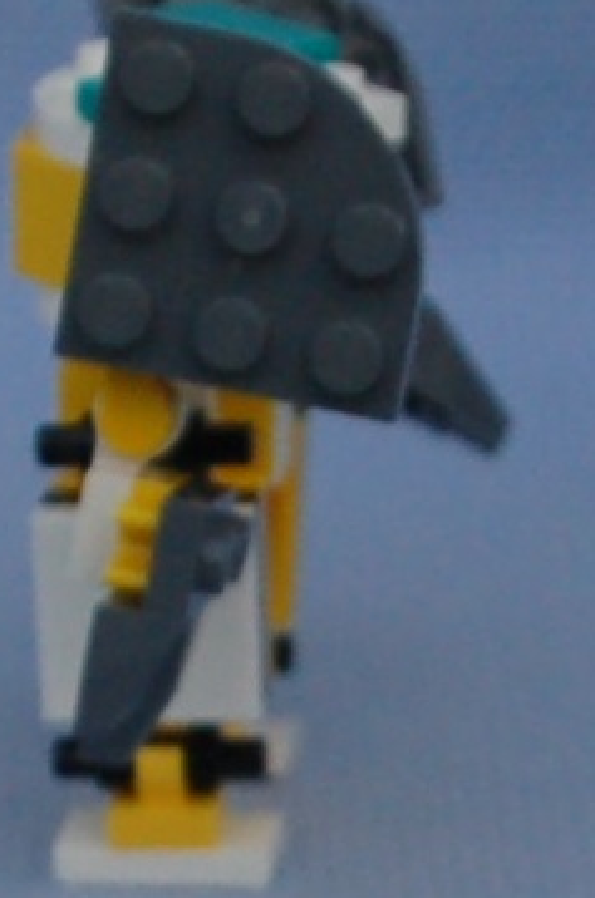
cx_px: 264
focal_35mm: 38
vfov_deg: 50.6
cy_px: 388
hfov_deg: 34.9
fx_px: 947
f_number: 3.8
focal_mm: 20
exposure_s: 1/320
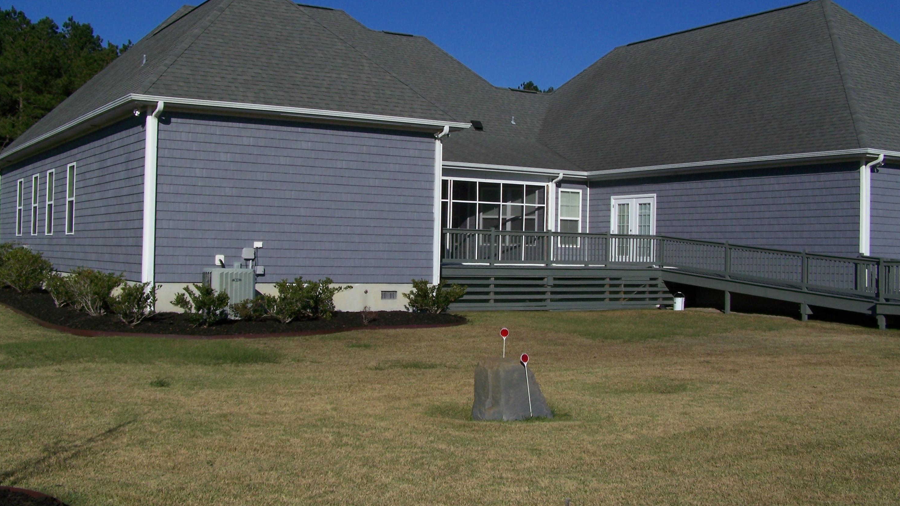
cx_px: 454
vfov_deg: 28.3
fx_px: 1002
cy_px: 237
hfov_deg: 48.4
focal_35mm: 42
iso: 64
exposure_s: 1/640
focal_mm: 6.3
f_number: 5.6
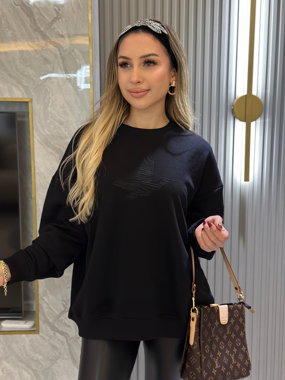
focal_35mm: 48
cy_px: 190
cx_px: 142
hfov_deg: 30.3
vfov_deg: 39.7
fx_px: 527
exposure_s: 1/50
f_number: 1.78
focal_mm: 6.86
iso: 250
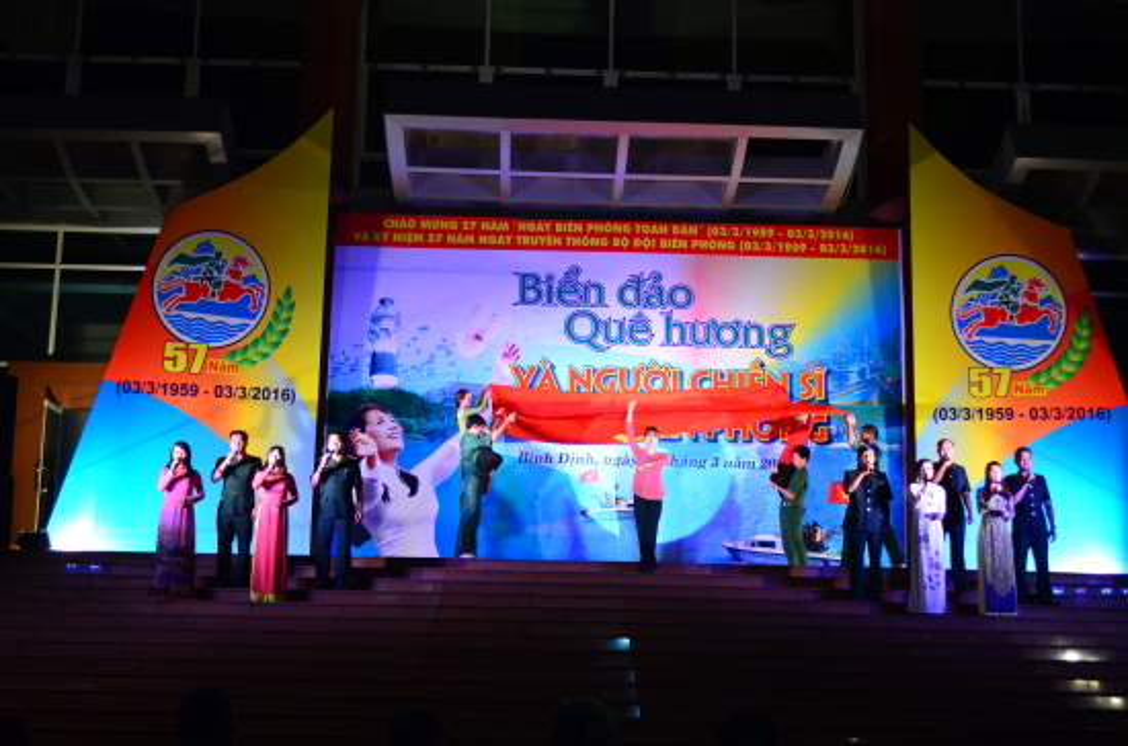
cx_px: 564
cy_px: 373
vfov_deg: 27.9
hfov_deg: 41.2
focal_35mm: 48
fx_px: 1501
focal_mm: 32
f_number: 4.8
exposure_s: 1/50
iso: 800
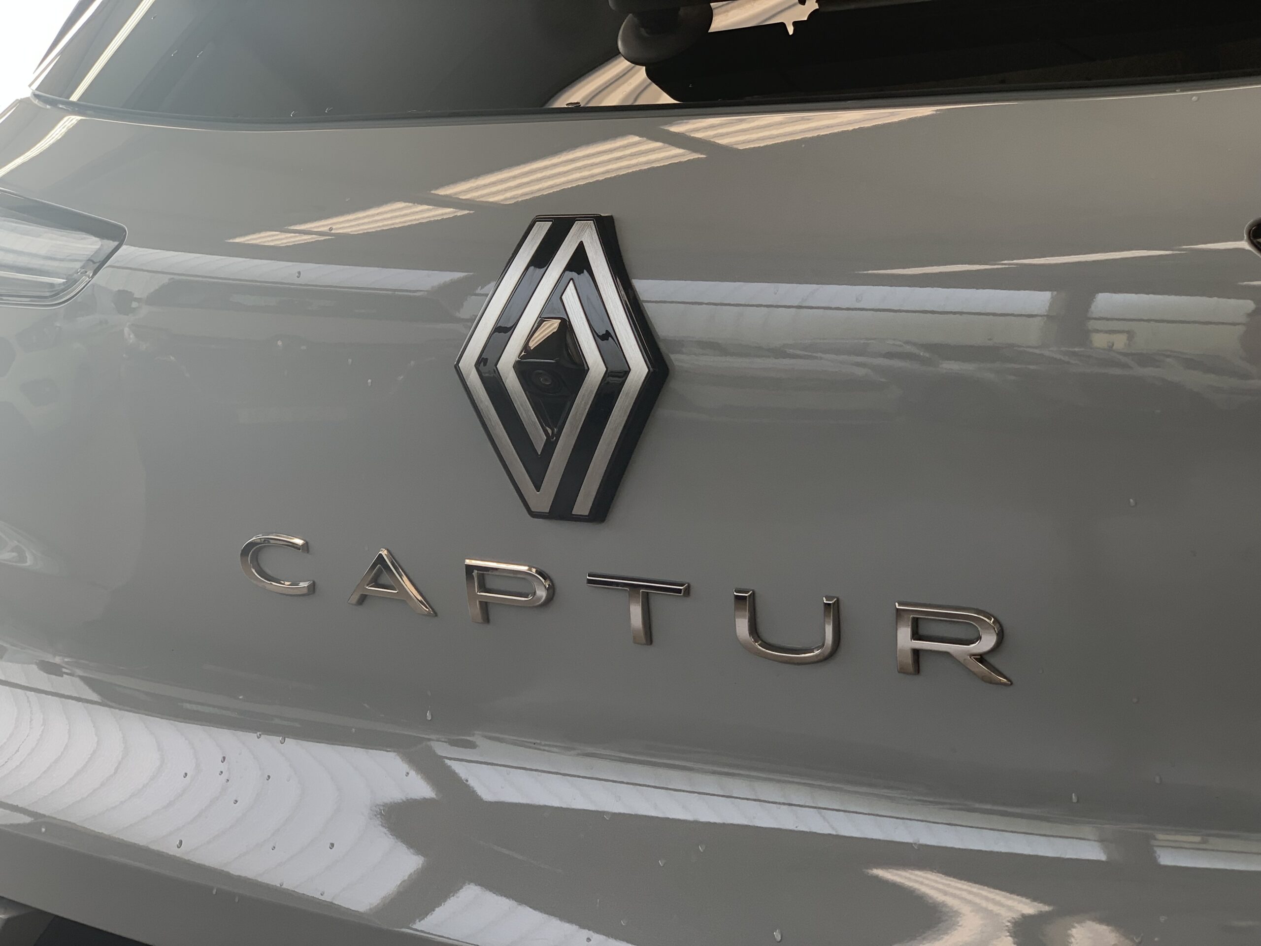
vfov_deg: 28.0
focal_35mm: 52
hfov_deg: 36.8
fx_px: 1894
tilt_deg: -8.5
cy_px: 473
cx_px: 630
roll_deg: +0.8
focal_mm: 6
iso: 40
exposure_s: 1/122
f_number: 2.4
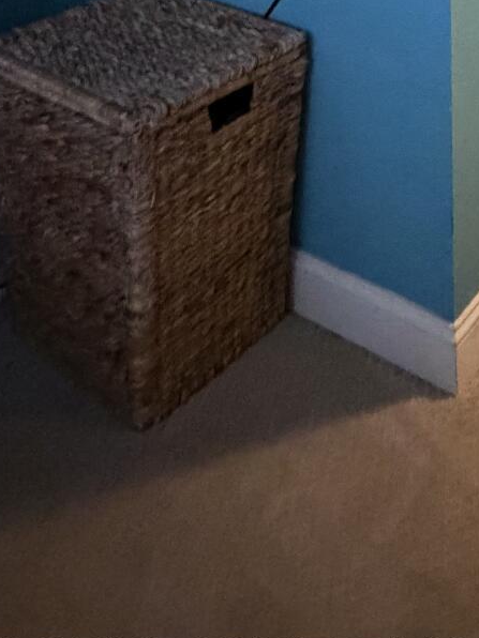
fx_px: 867
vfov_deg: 28.0
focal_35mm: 47
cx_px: 584
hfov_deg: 27.1
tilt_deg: -2.9
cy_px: -306
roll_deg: -0.1
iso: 1000
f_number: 2.2
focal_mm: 2.22
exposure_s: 1/40
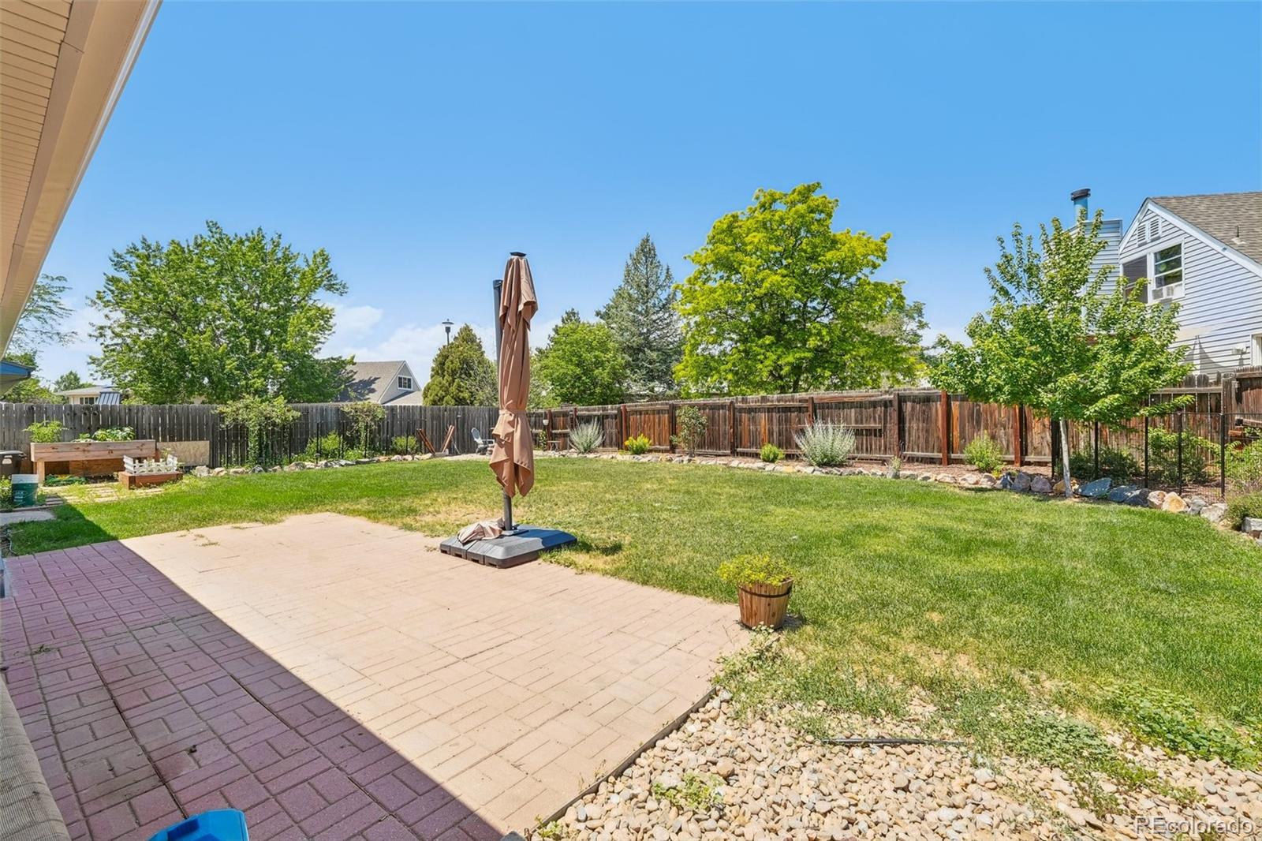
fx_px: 526
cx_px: 631
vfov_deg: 77.3
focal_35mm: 15
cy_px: 420
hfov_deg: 100.4
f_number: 8
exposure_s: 1/320
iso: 800
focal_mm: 10
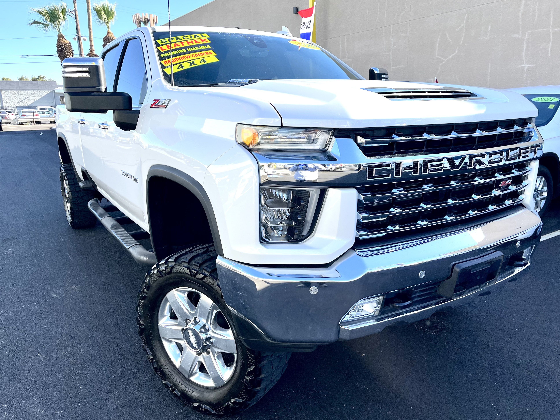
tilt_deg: -12.6
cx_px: 287
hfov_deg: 65.3
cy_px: 209
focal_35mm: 27
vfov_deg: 51.4
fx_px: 437
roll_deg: +0.6
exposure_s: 1/1086
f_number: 1.6
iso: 50
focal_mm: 5.1
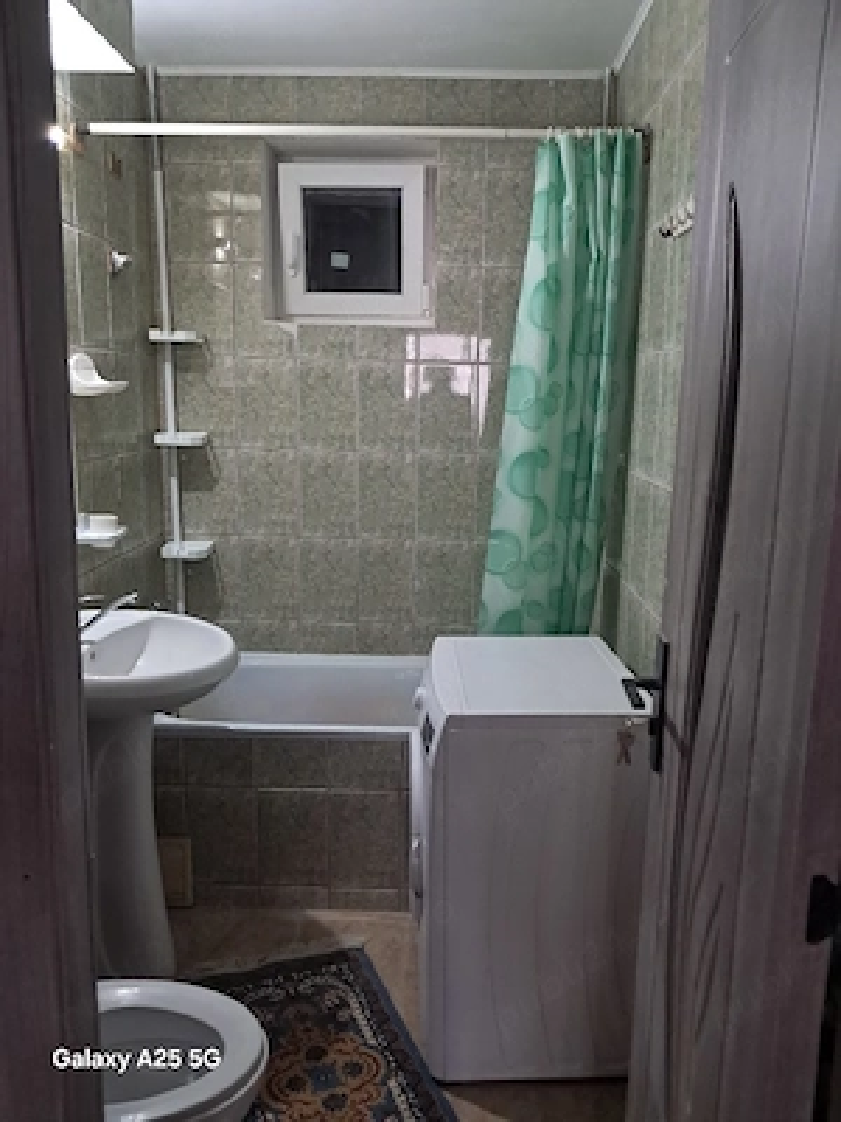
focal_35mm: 27
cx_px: 420
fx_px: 875
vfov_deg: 65.3
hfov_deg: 51.4
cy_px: 561
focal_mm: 4
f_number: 1.8
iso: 500
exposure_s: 1/30
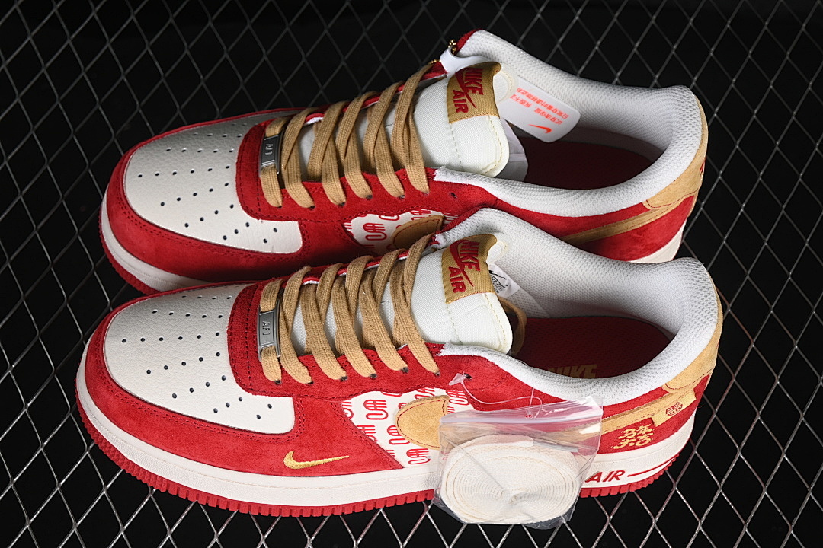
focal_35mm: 75
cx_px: 412
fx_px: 1714
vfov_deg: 18.2
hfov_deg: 27.0
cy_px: 274
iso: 160
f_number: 7.1
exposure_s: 1/80
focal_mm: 50
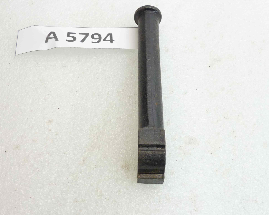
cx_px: 144
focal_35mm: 40
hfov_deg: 45.8
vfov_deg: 37.3
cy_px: 108
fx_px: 318
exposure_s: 1/20
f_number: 3.3
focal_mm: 4.4
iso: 80
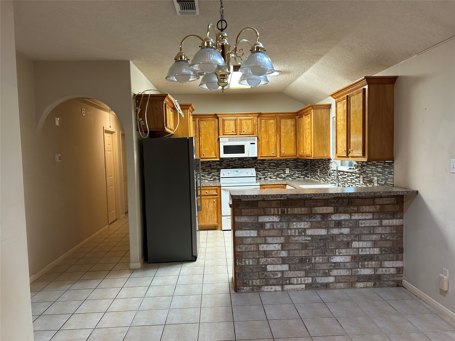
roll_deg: +0.7
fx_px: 342
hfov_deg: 67.3
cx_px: 228
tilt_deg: -3.7
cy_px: 170
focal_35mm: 26
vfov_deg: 53.1
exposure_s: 1/60
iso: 125
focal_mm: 5.7
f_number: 1.5
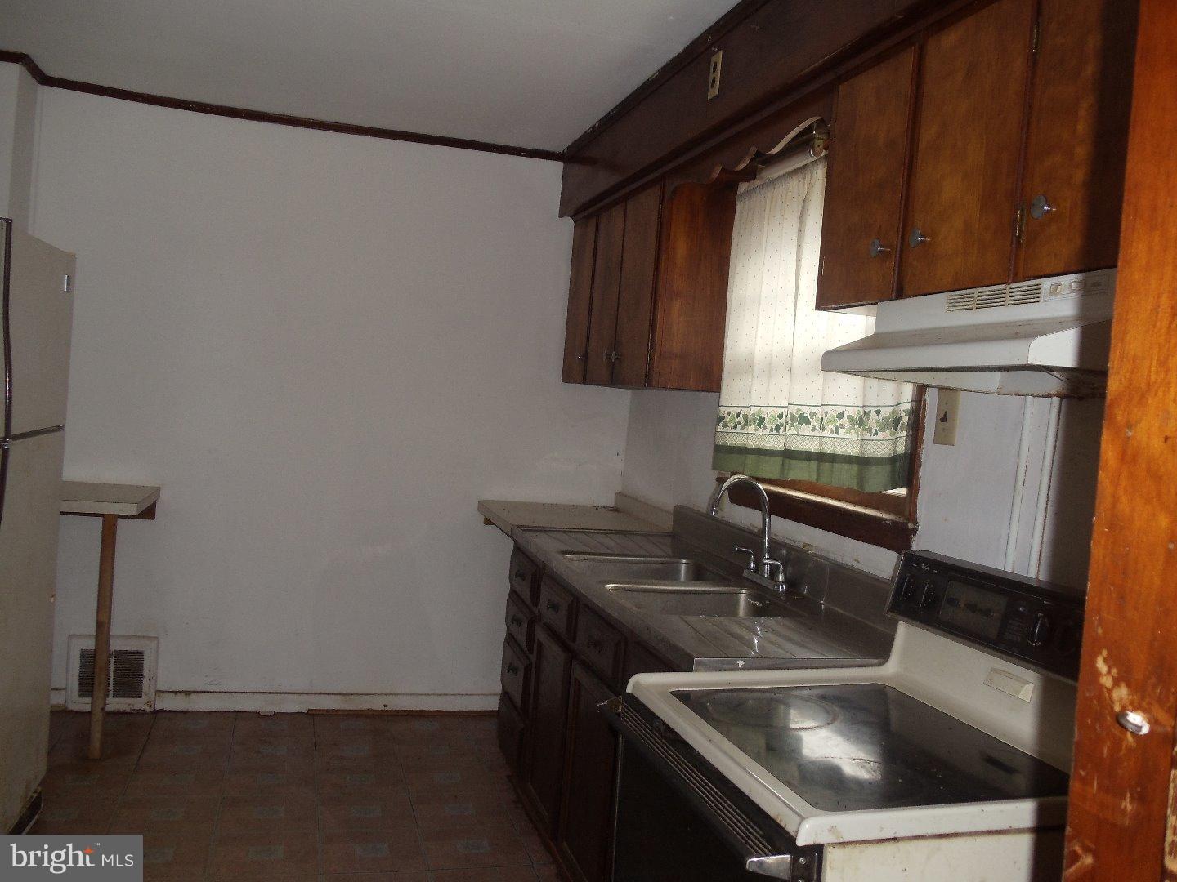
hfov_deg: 42.9
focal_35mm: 44
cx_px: 588
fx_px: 1496
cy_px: 441
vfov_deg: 32.9
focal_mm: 6
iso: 100
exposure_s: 1/30
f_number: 3.5
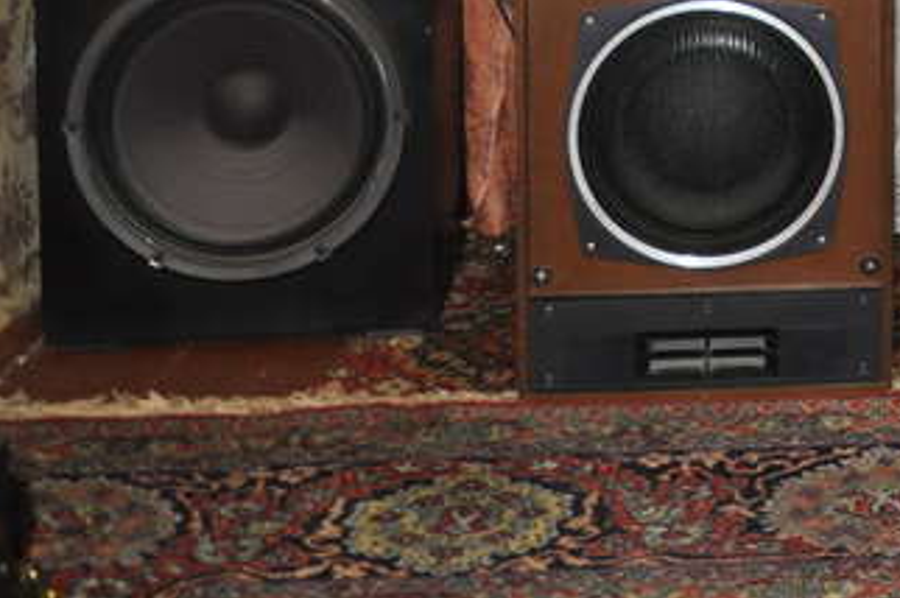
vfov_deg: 12.3
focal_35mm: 105
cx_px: 1294
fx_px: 2622
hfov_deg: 17.7
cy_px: -327
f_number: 3.8
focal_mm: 22
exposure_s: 1/60
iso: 800
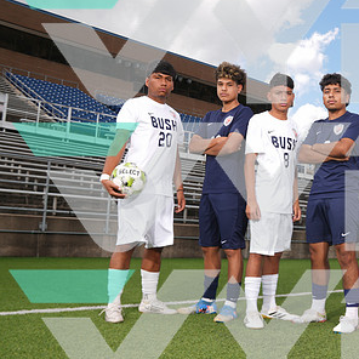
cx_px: 321
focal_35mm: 40
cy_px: 187
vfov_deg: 41.8
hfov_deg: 39.0
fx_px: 469
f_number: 7.1
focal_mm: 24
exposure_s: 1/200
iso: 80
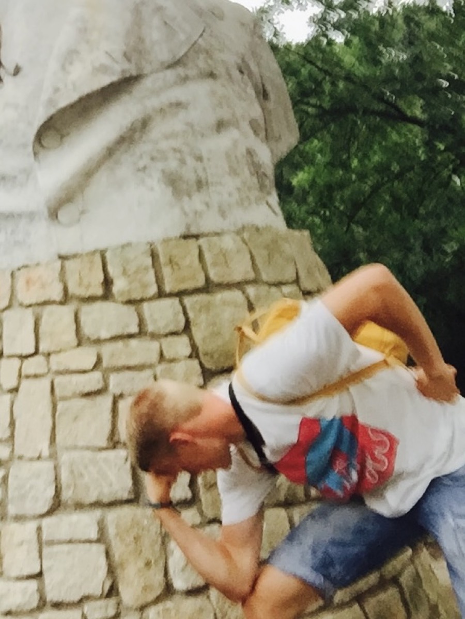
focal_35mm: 31
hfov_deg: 45.4
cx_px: 232
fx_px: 555
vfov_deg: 58.4
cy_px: 310
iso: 64
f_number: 2.2
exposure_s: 1/30
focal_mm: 2.65
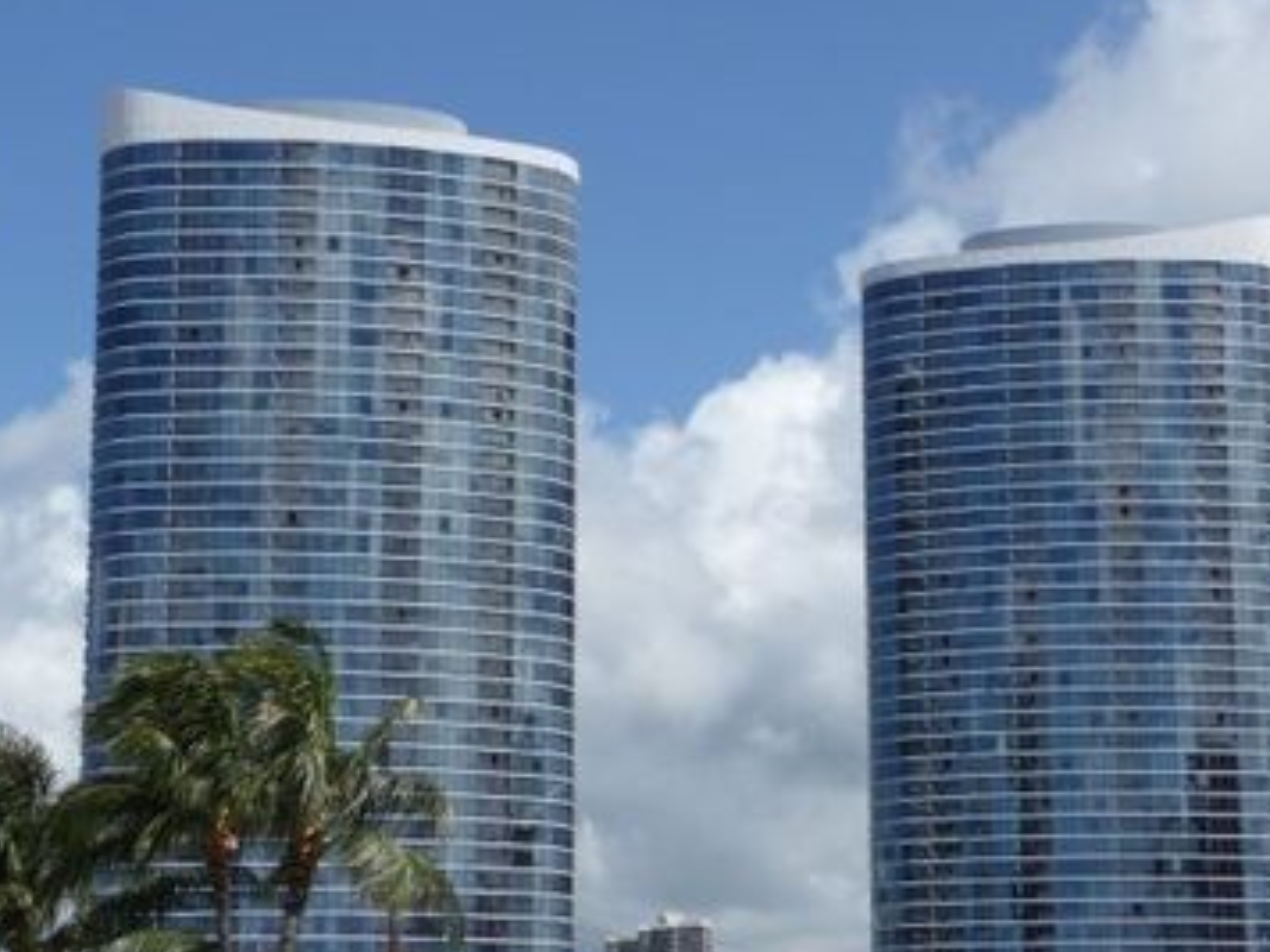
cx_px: 731
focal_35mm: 87
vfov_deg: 17.0
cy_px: 512
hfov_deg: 22.5
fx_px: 3192
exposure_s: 1/1300
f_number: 4.5
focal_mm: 10.5
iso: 100
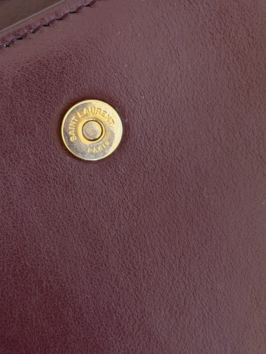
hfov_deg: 17.2
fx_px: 881
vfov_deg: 22.7
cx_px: 114
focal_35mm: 86
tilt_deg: -72.6
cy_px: 123
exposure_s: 1/60
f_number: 1.78
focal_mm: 6.76
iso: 125
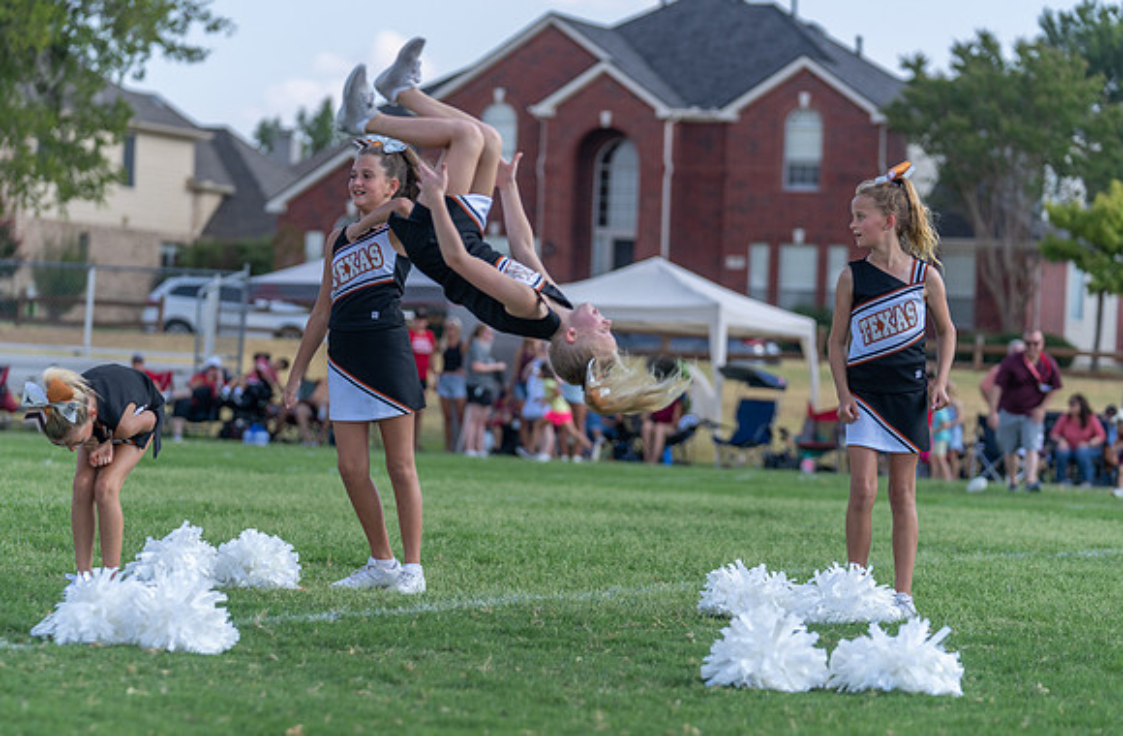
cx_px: 503
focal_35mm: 149
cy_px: 406
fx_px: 4614
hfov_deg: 13.9
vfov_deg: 9.1
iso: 125
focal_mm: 127
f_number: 3.5
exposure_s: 1/1000
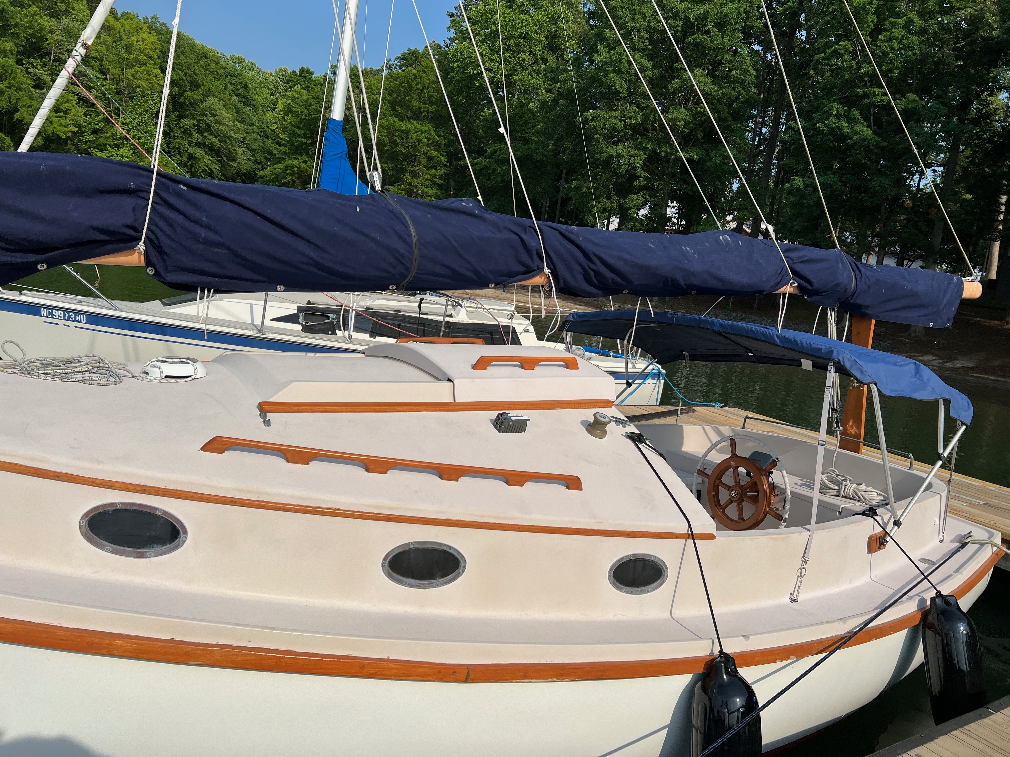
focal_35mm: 26
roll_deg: -8.4
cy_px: 378
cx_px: 505
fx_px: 759
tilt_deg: -7.7
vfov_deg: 53.1
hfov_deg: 67.3
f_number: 1.5
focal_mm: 5.7
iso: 50
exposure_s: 1/6579
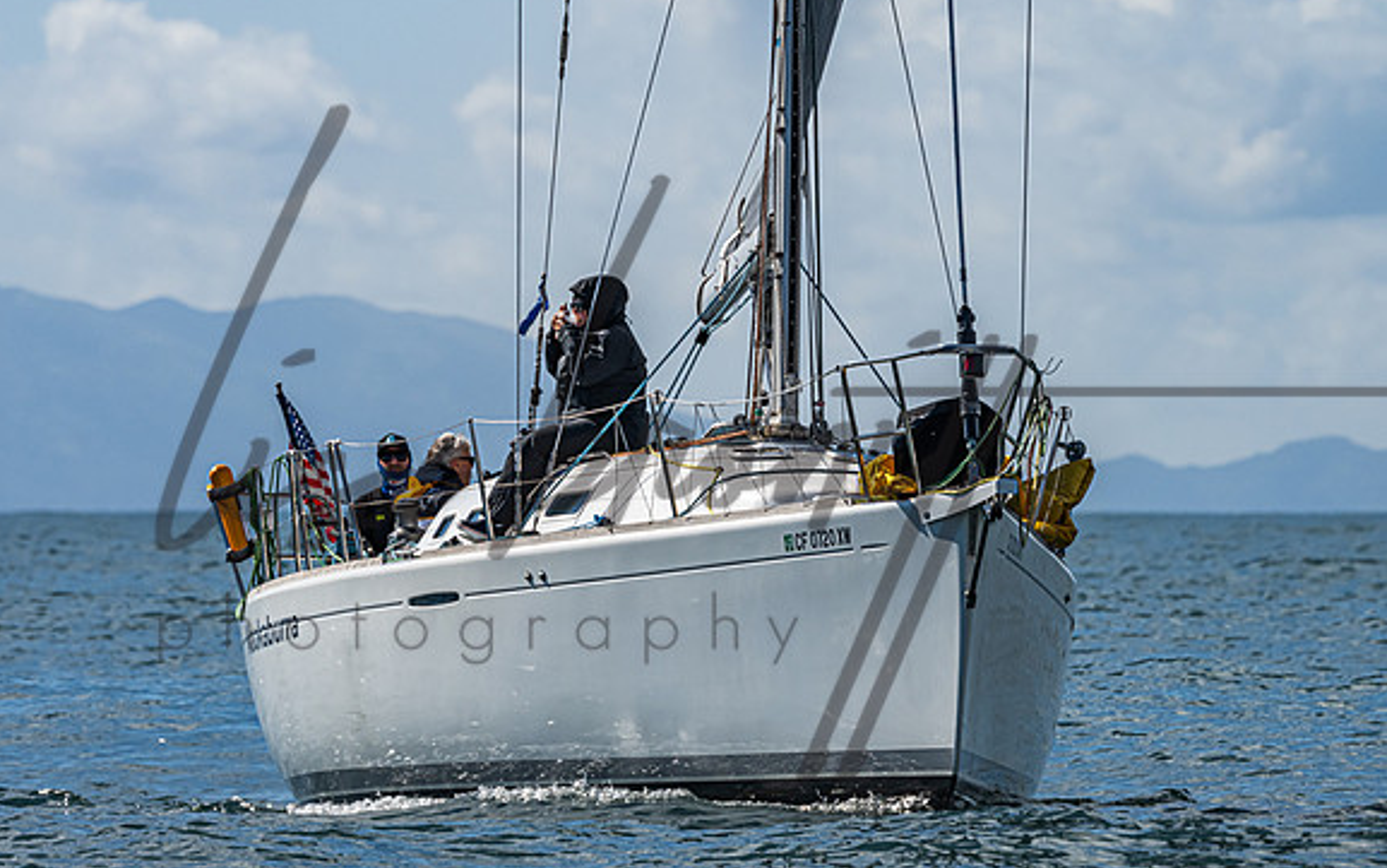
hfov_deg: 3.8
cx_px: 565
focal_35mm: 551
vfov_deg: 2.4
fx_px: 20834
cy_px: 368
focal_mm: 400
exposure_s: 1/1600
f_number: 10
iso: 400
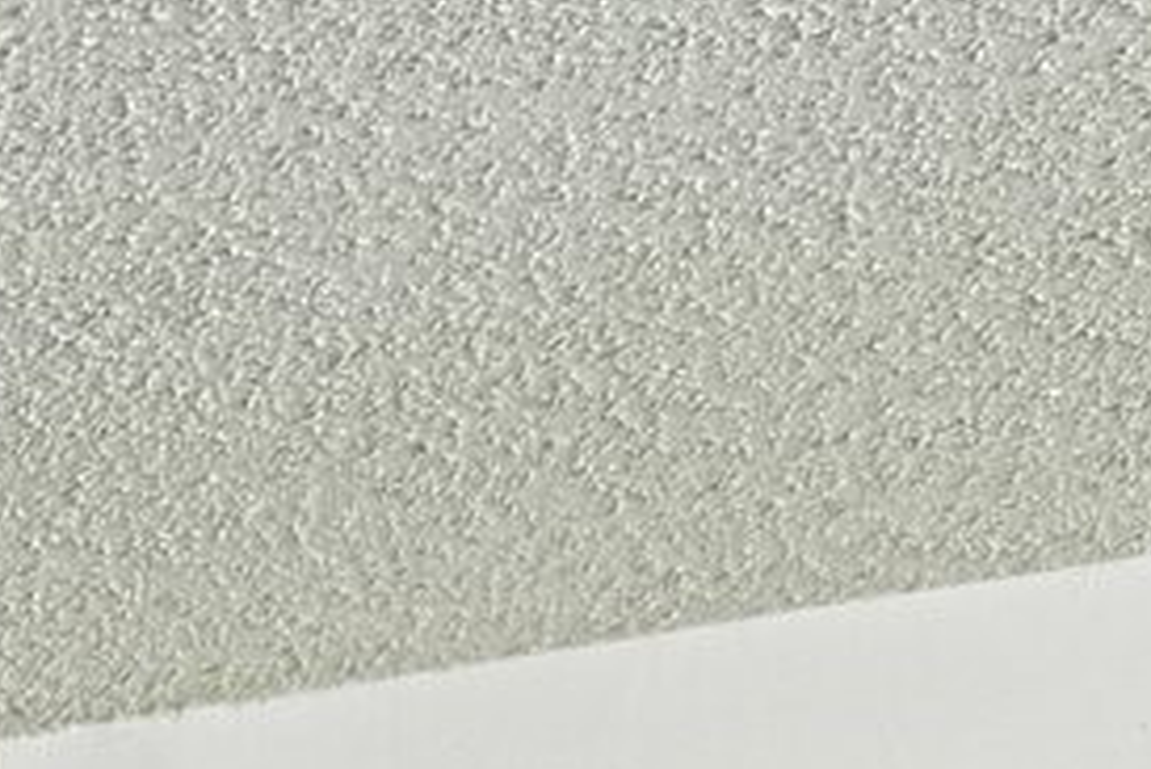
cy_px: 2515
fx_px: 4542
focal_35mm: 142
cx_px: -2550
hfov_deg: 9.9
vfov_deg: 7.9
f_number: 8
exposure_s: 1/2.5
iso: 400
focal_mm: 19
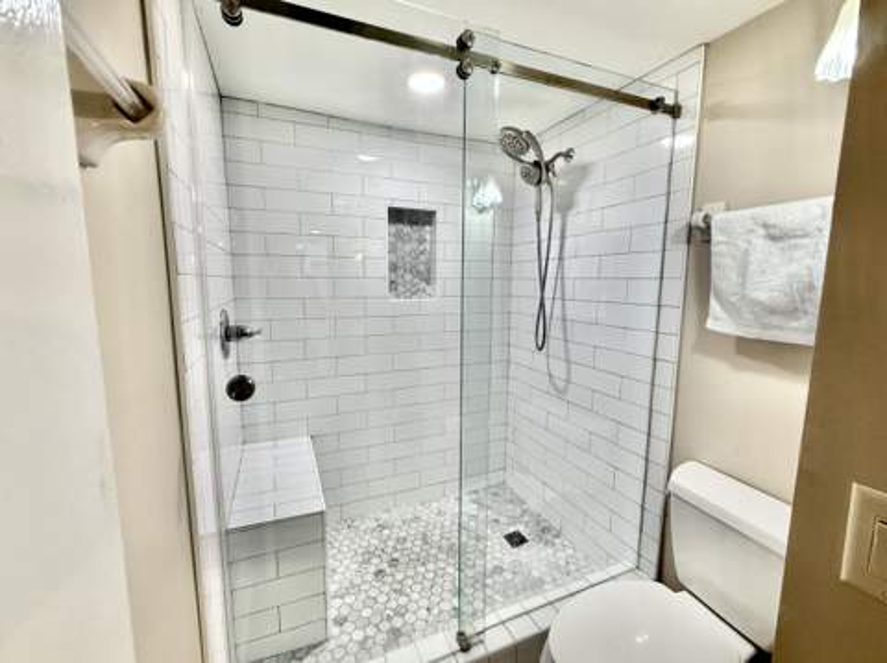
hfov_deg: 102.1
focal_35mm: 14
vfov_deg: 85.6
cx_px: 444
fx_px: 358
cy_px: 332
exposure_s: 1/120
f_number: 2.2
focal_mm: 2.22
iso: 125
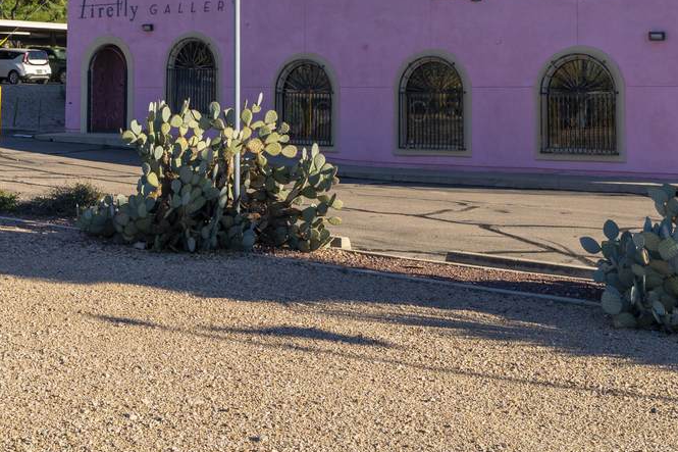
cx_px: 309
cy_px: 31
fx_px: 1130
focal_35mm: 60
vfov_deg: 22.0
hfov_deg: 33.4
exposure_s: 1/80
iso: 100
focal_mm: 31
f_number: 8
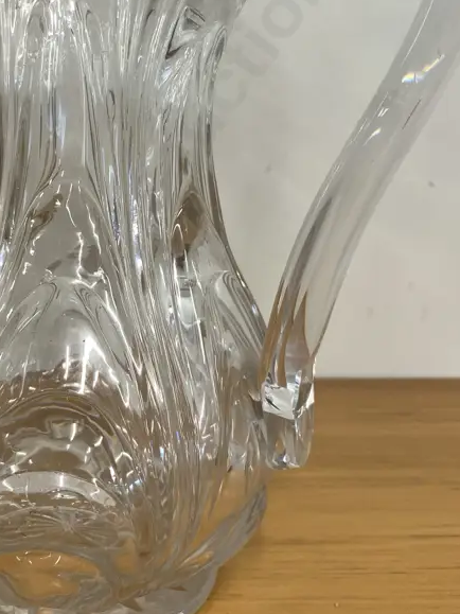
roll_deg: -1.1
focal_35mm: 46
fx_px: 815
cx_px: 142
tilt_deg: -8.8
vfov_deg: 40.7
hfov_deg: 31.2
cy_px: 203
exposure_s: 1/50
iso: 50
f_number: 1.8
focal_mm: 4.25
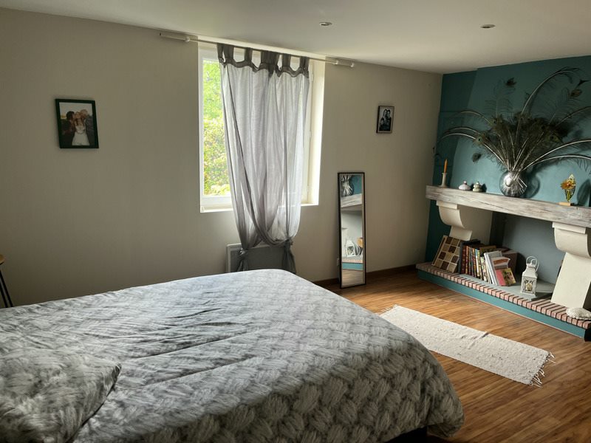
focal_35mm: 26
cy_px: 222
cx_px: 296
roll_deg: -2.1
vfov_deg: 53.1
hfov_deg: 67.3
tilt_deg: -11.8
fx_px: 444
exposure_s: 1/100
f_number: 1.6
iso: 100
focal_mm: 5.1
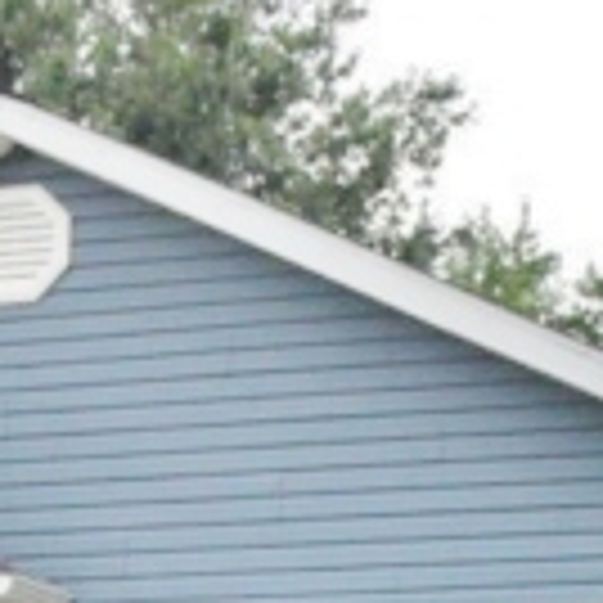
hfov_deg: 11.8
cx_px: 378
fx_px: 2917
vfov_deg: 11.5
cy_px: 806
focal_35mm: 148
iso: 100
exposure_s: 1/125
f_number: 8.4
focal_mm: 6.3
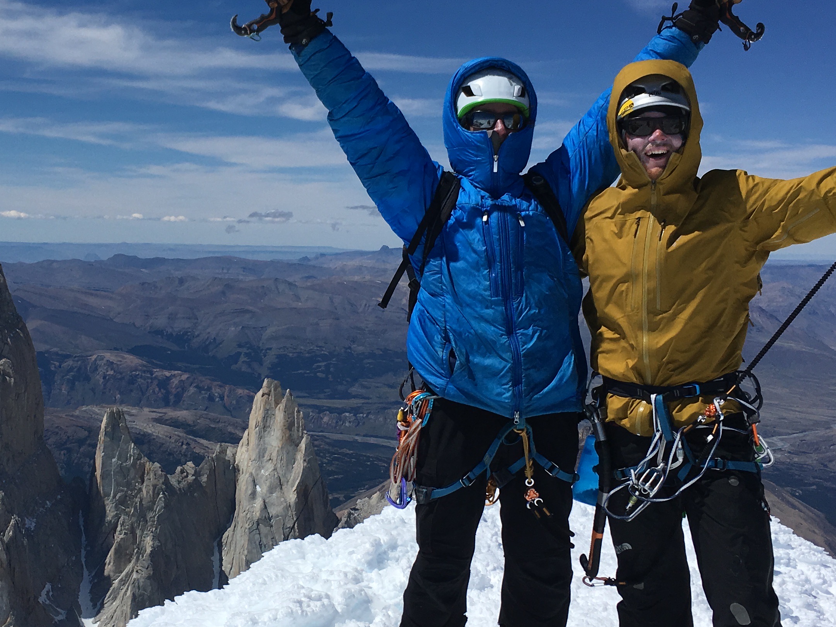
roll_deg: -1.5
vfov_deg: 27.0
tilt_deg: -8.4
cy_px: 317
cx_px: 278
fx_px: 1304
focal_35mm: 54
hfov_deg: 35.2
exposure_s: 1/5917
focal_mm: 4.15
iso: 25
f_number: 2.2
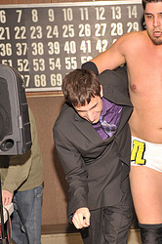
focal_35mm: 72
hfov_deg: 18.7
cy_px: 148
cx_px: 123
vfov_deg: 28.0
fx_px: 487
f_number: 2.8
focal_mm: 40
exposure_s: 1/250
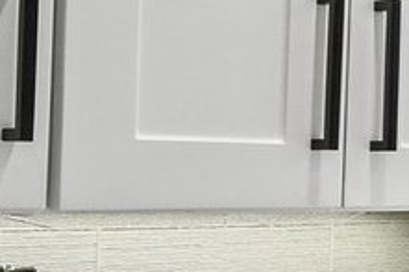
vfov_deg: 12.4
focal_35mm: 110
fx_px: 1249
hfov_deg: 12.2
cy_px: 194
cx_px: 1122
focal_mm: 10
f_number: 8
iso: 160
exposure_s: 1/15
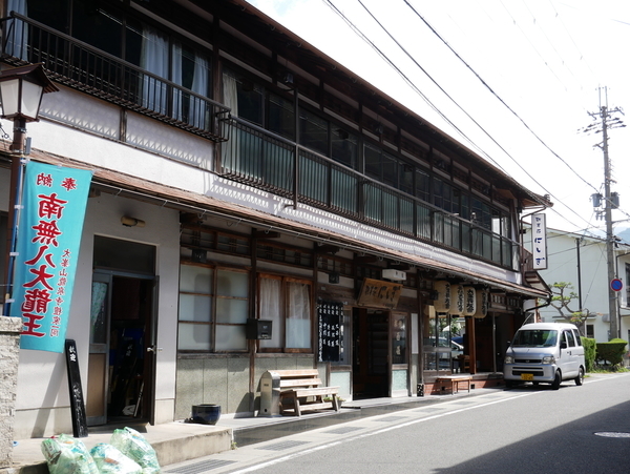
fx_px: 801
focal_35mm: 44
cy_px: 237
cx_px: 315
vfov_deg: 32.9
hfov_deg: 42.9
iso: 200
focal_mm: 22
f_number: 6.3
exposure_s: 1/250
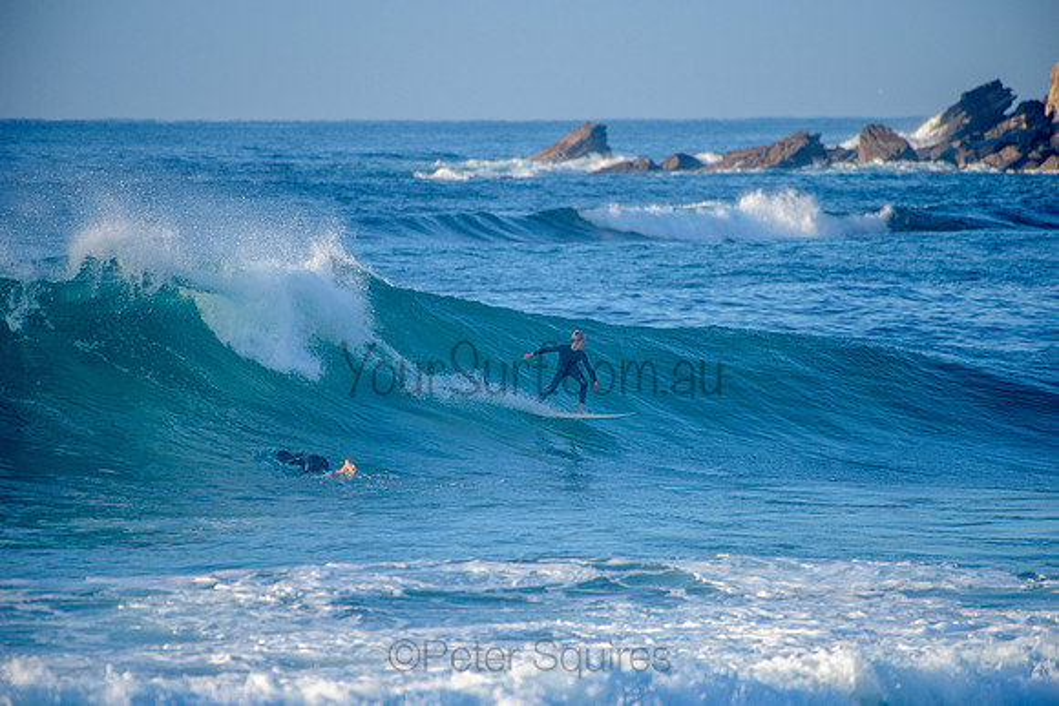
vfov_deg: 2.8
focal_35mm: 500
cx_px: 530
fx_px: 14711
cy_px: 353
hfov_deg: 4.1
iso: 450
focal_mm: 500
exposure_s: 1/2000
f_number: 5.6
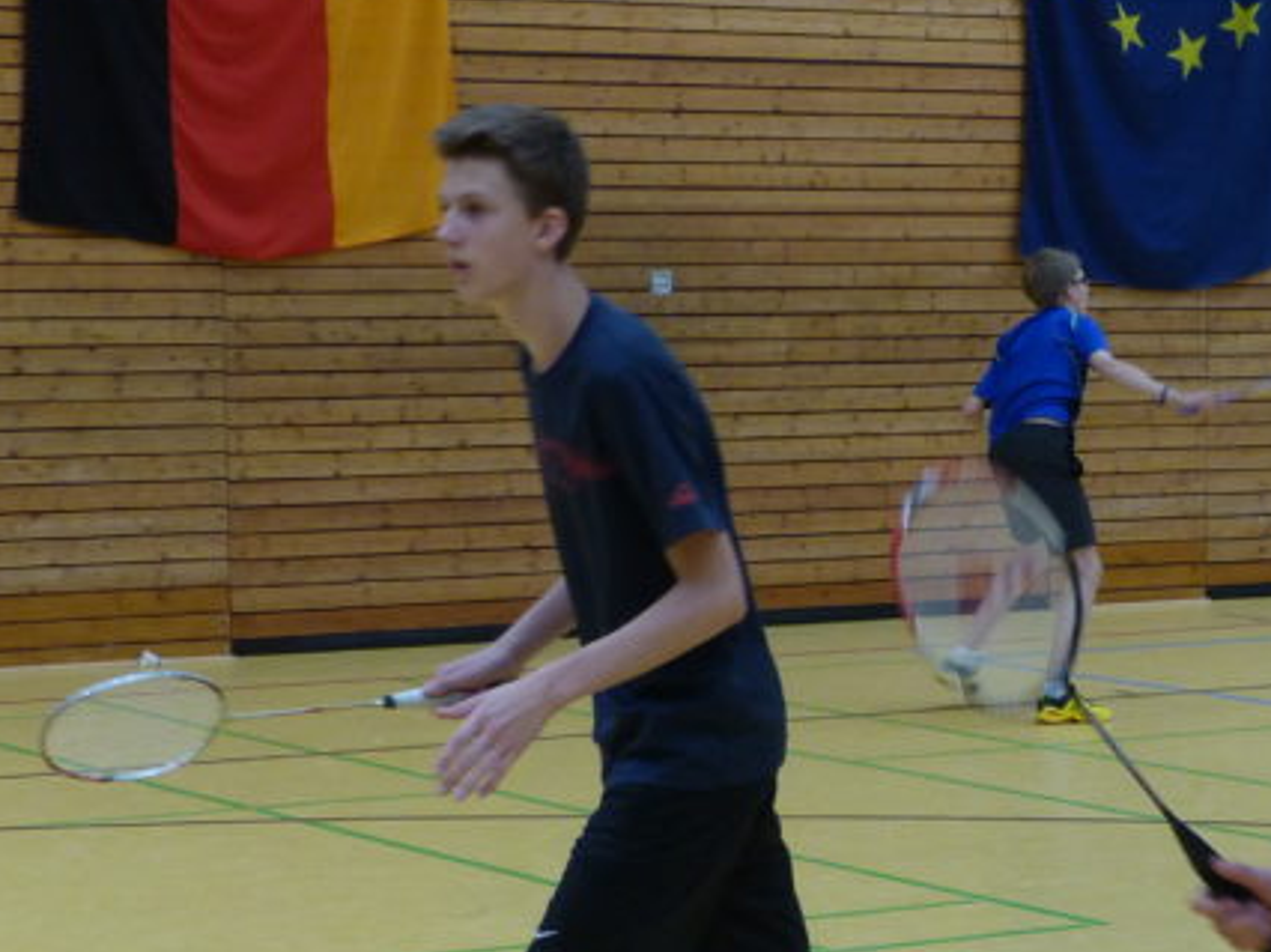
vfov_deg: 13.0
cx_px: 973
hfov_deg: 17.3
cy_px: 862
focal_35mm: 113
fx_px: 4147
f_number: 2.8
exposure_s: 1/60
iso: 200
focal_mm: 8.4
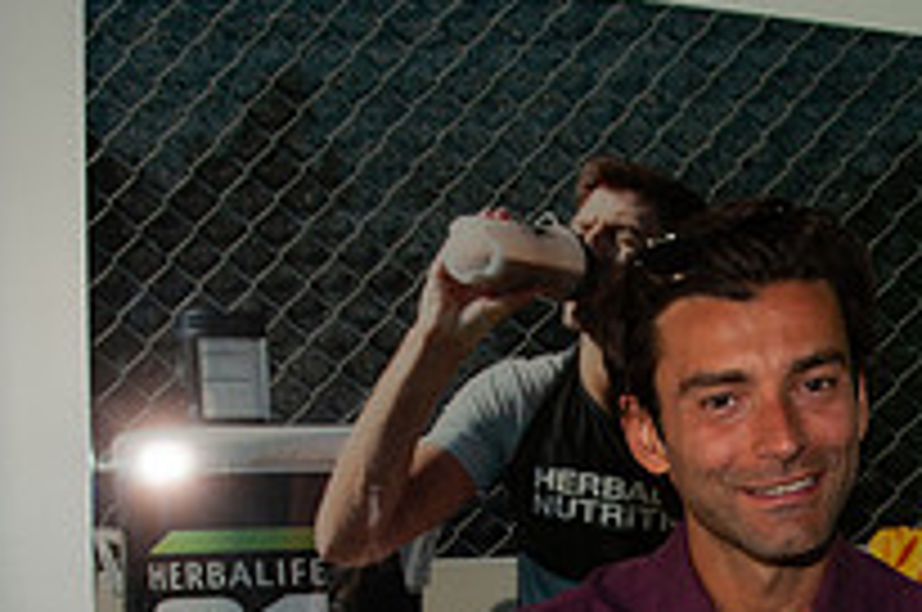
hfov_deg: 29.1
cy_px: 824
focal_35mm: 68
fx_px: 1739
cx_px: 720
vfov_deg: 18.4
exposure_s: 1/60
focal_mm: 24
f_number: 3.5
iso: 200
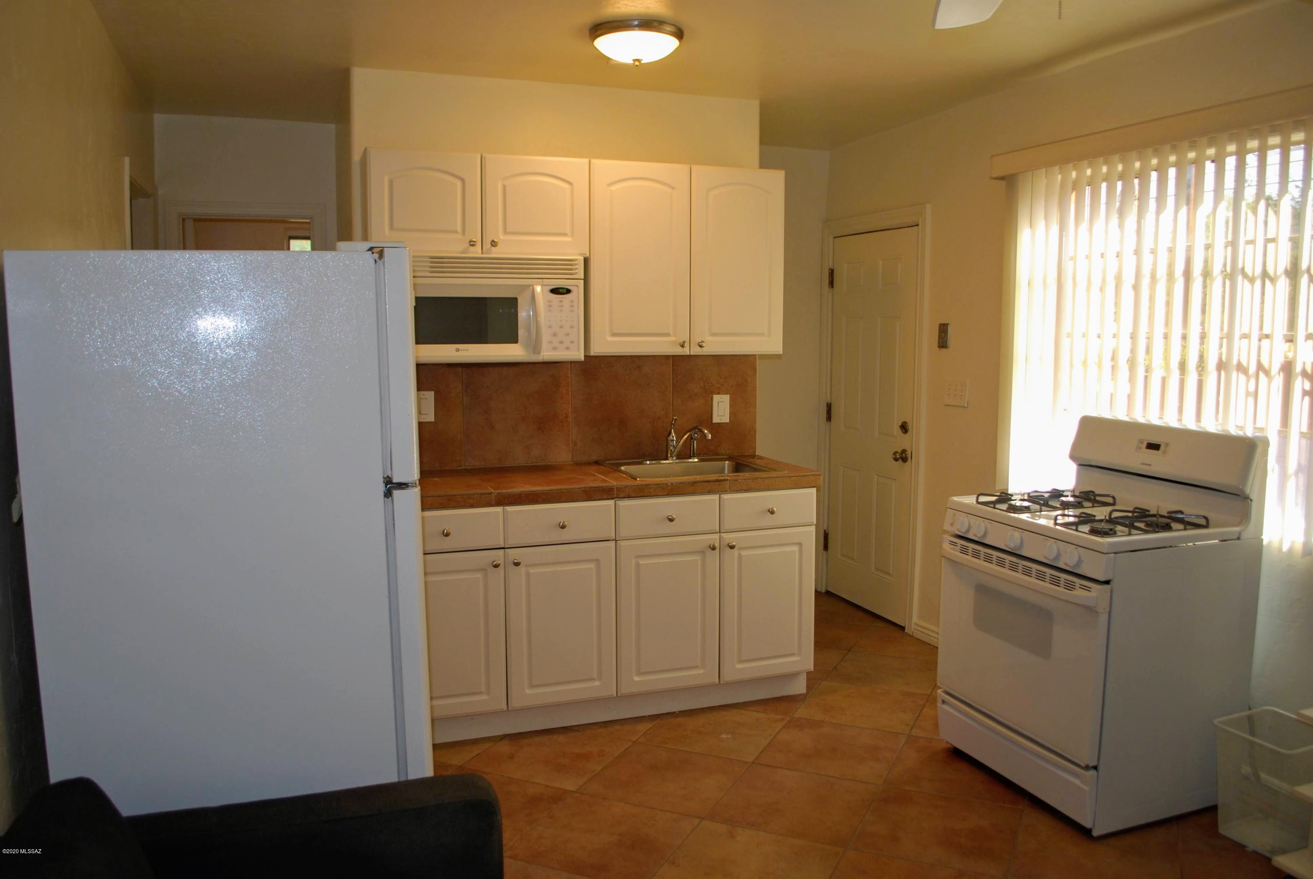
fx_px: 986
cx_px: 656
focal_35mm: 27
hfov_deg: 67.3
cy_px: 440
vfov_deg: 48.0
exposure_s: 1/80
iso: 200
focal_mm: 18
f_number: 3.5
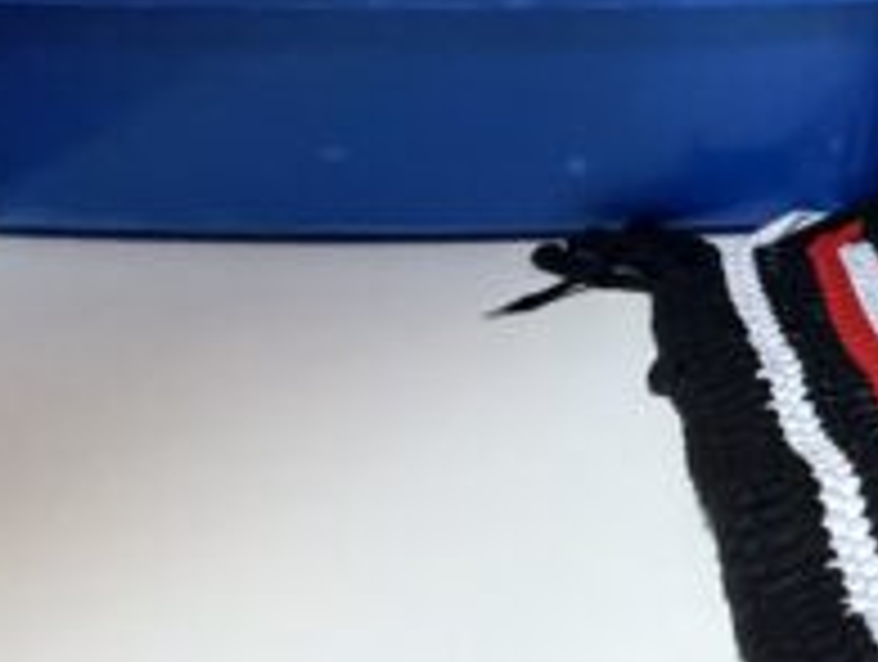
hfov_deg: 22.2
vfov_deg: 21.5
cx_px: 1558
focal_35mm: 55
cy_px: -378
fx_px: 1398
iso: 500
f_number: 2.2
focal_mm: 2.22
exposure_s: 1/60
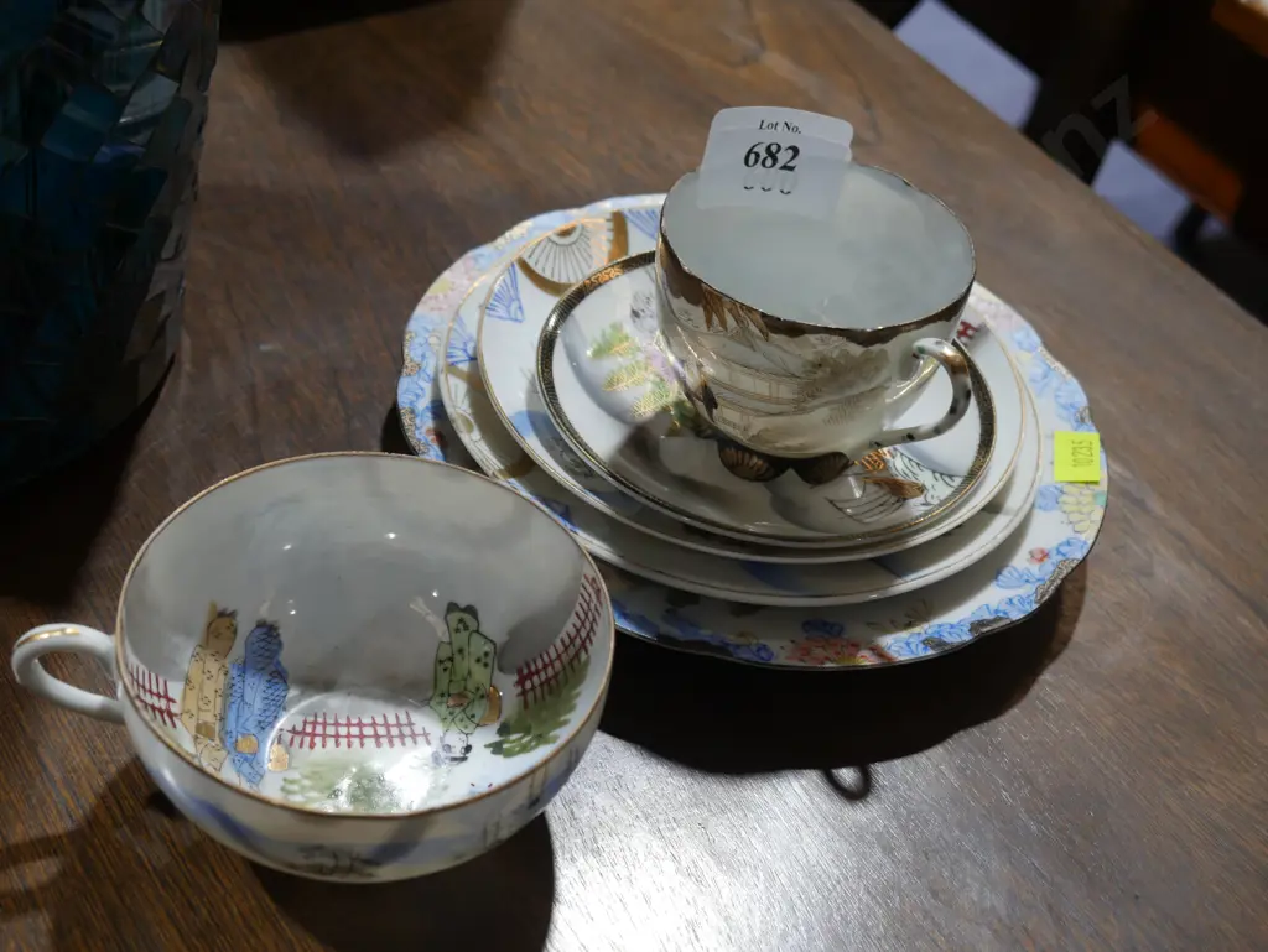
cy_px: 476
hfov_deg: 38.2
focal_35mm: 50
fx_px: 1832
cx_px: 634
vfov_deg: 29.1
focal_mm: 25
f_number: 5.3
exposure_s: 1/60
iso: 500
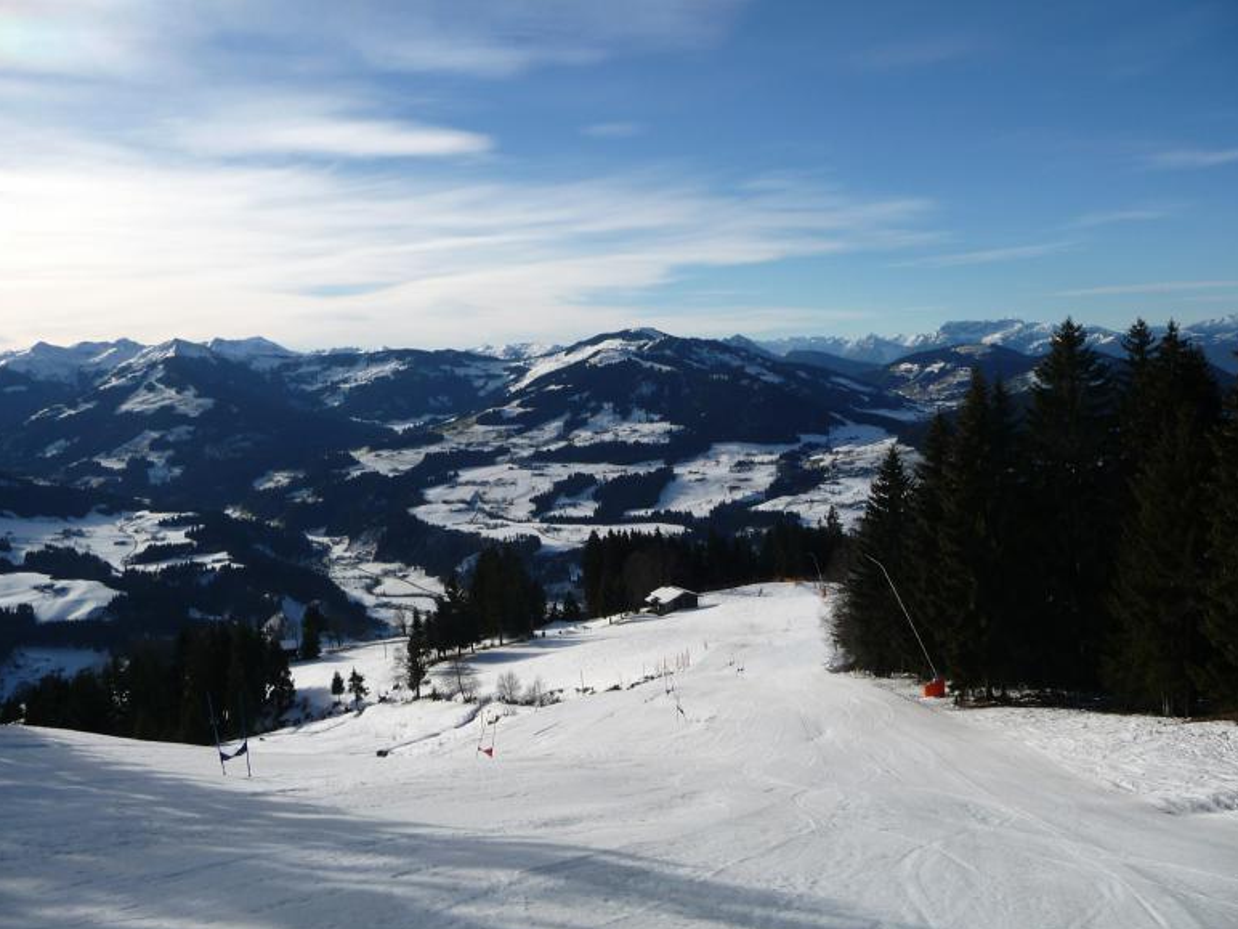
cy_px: 454
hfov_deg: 61.7
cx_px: 632
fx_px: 1037
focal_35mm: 29
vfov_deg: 48.2
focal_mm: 4.7
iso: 100
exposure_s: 1/400
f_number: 8
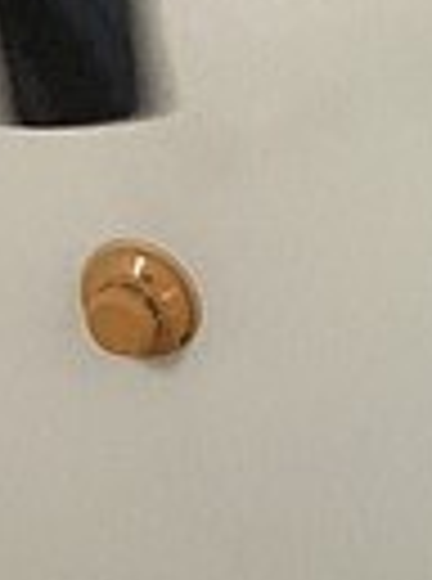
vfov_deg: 7.7
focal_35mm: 247
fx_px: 4131
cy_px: 1191
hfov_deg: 5.9
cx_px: 783
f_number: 2.4
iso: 64
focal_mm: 3.3
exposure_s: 1/50
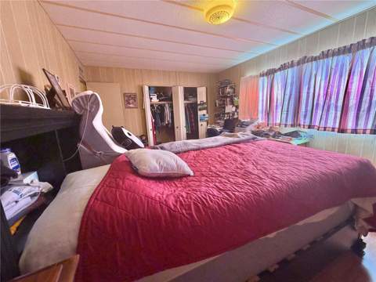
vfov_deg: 85.7
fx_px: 152
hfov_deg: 102.1
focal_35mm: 14
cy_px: 141
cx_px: 188
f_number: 2.2
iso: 250
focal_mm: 2.22
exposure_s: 1/60
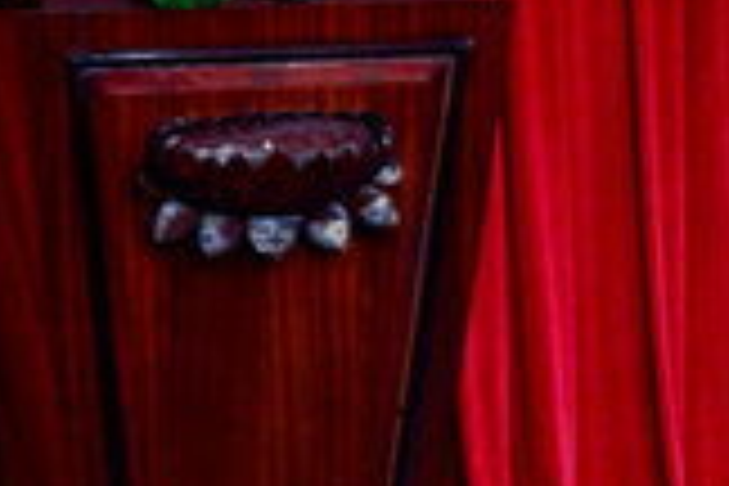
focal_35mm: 197
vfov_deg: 6.9
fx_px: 3989
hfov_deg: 10.0
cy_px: -81
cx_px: 1179
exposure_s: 1/85
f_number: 4
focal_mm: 39.3
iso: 3200
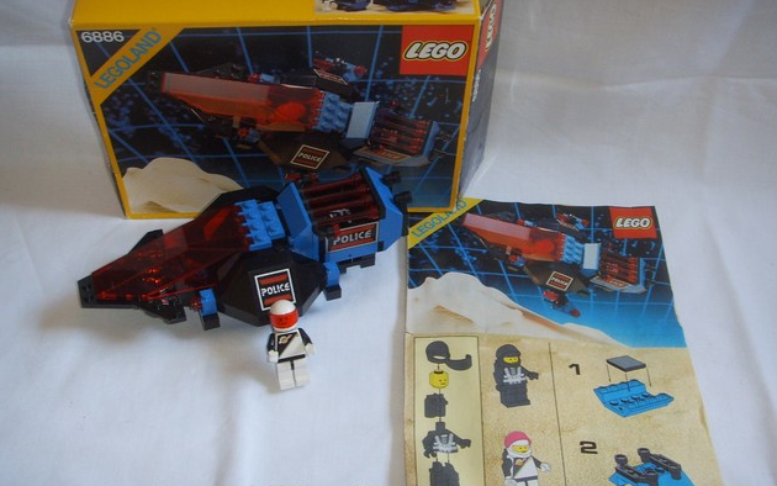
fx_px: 890
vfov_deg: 30.6
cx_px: 390
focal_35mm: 42
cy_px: 242
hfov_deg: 47.2
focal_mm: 6.6
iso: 100
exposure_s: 1/45
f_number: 3.5
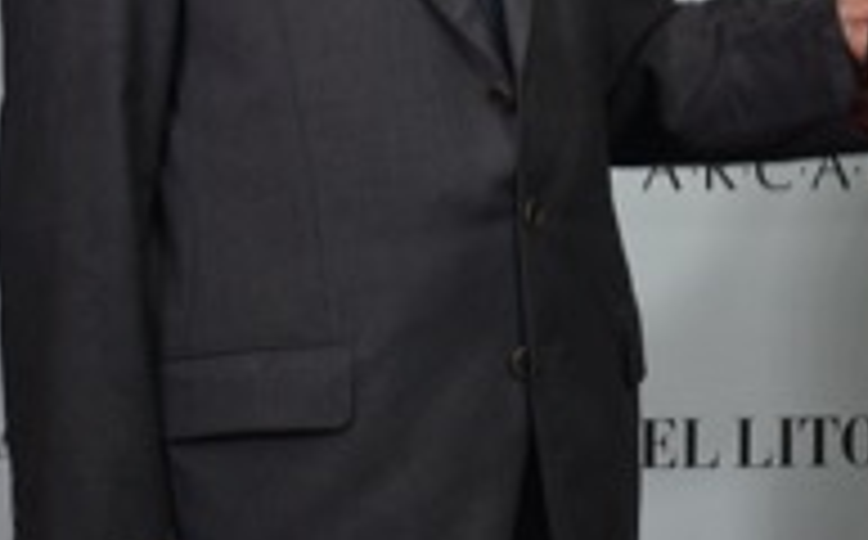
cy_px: -194
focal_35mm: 238
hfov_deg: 8.8
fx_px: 5622
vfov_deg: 5.5
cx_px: 917
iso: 640
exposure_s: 1/100
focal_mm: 50
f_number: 7.1
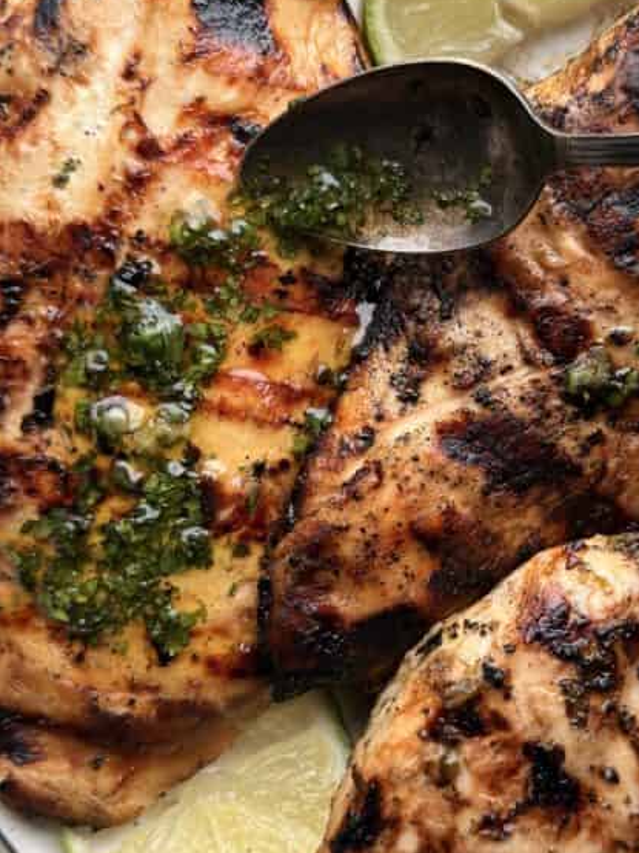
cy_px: 410
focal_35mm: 52
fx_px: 1281
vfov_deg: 36.8
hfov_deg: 27.7
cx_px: 470
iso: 100
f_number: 1.78
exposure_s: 1/121
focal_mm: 6.76
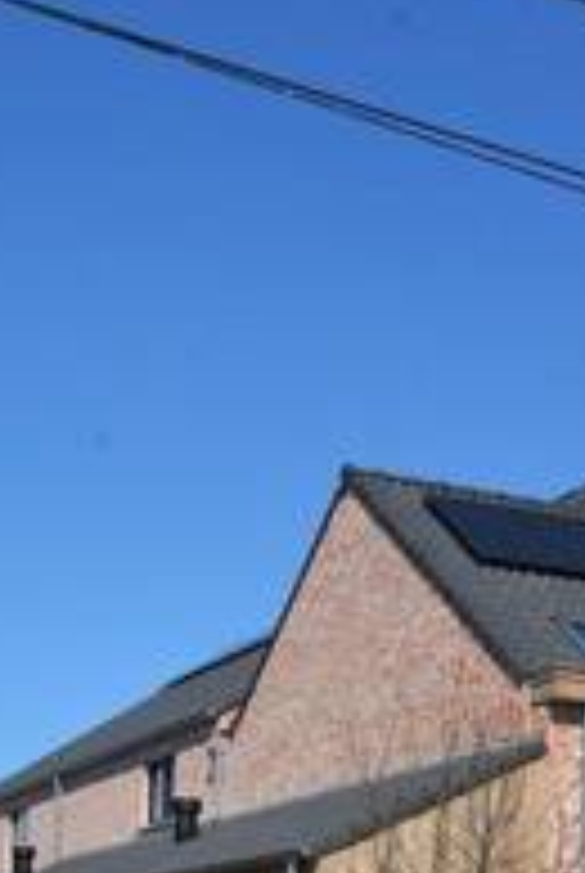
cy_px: 900
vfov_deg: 24.3
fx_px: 1919
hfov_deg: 17.3
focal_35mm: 79
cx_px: 256
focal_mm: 32
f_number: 9
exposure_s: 1/200
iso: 100
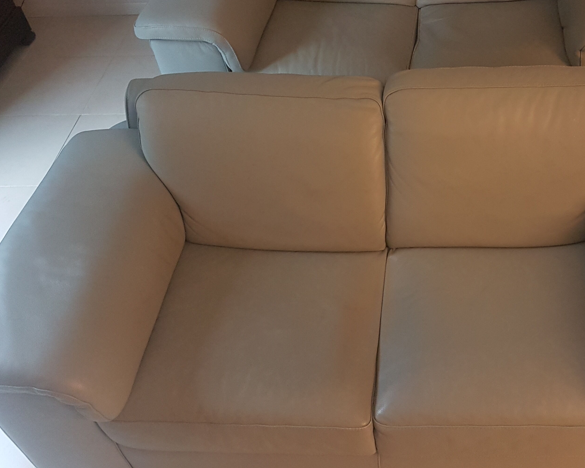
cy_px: 160
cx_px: 411
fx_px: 710
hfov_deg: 43.8
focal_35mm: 41
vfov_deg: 36.2
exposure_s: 1/25
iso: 160
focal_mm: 4.2
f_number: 1.7
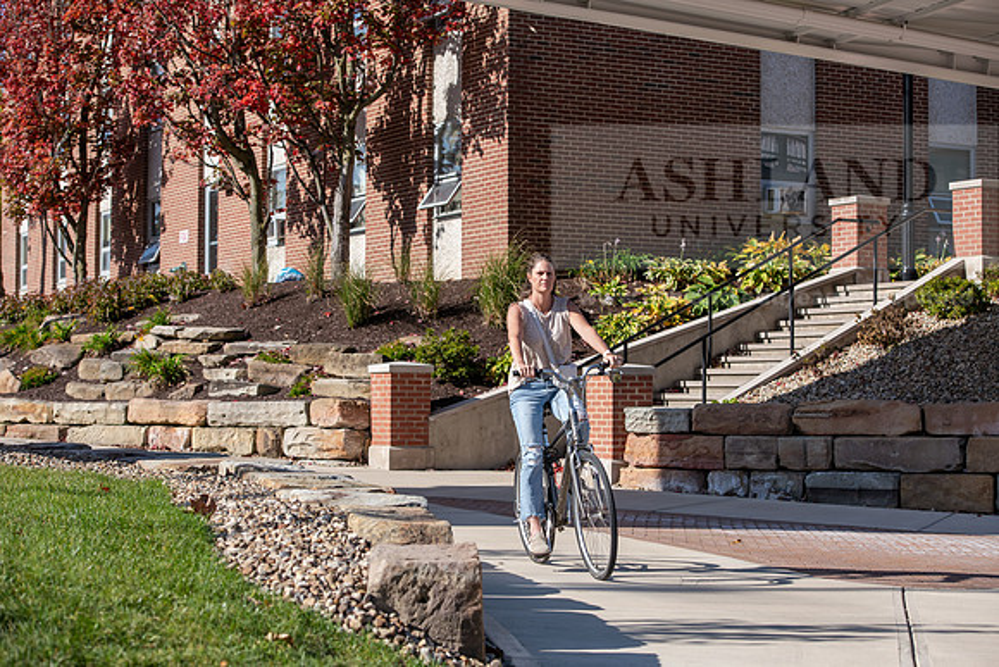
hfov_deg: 28.8
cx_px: 500
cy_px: 334
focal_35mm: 70
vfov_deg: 19.5
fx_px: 1943
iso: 160
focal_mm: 70
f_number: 5.6
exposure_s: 1/640
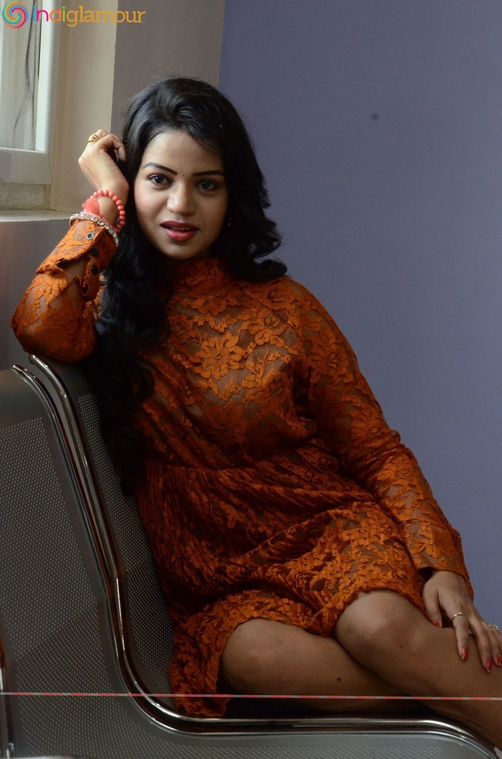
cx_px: 251
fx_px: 2364
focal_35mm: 112
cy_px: 380
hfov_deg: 12.1
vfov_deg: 18.2
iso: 2500
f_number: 9
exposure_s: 1/125
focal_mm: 75
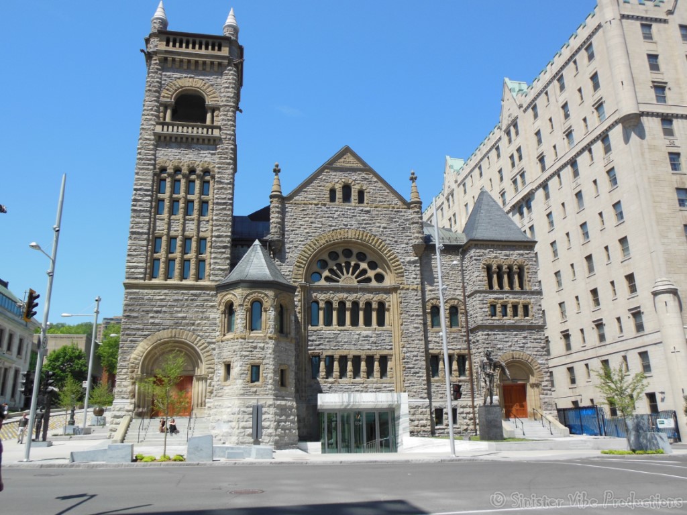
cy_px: 258
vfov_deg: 48.2
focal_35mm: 29
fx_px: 576
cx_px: 344
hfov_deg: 61.7
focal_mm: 5.2
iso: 125
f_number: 3.3
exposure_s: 1/1250
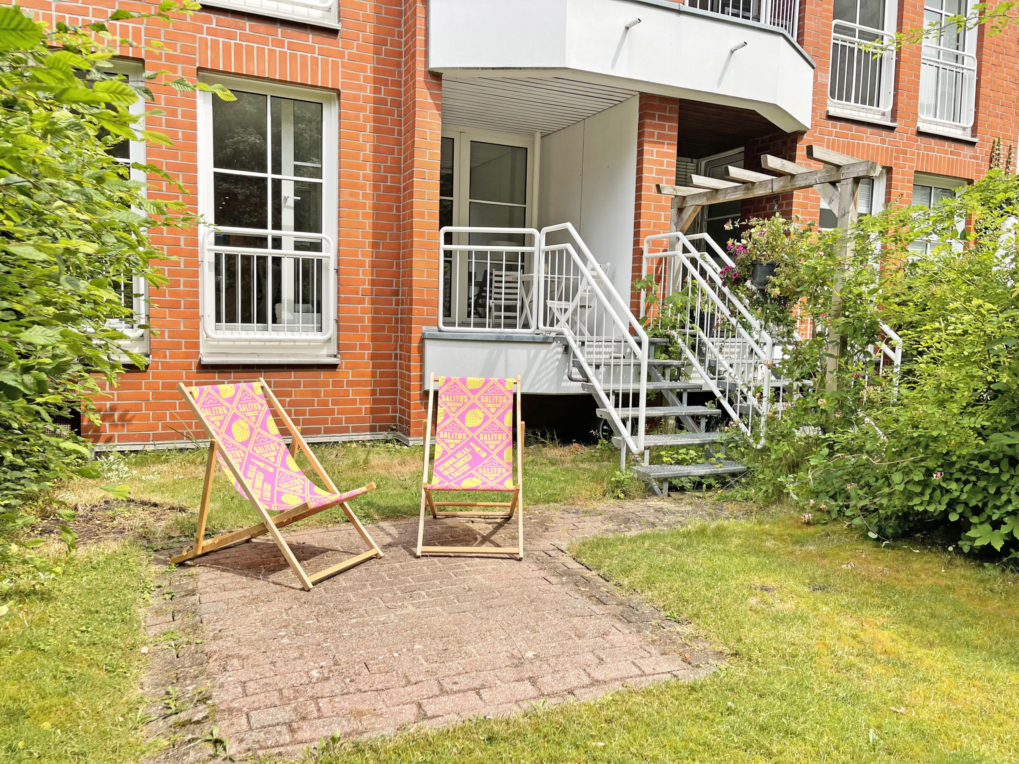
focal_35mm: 25
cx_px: 510
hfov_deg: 69.4
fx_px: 736
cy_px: 382
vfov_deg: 54.9
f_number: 1.6
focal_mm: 5.1
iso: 32
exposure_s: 1/1553
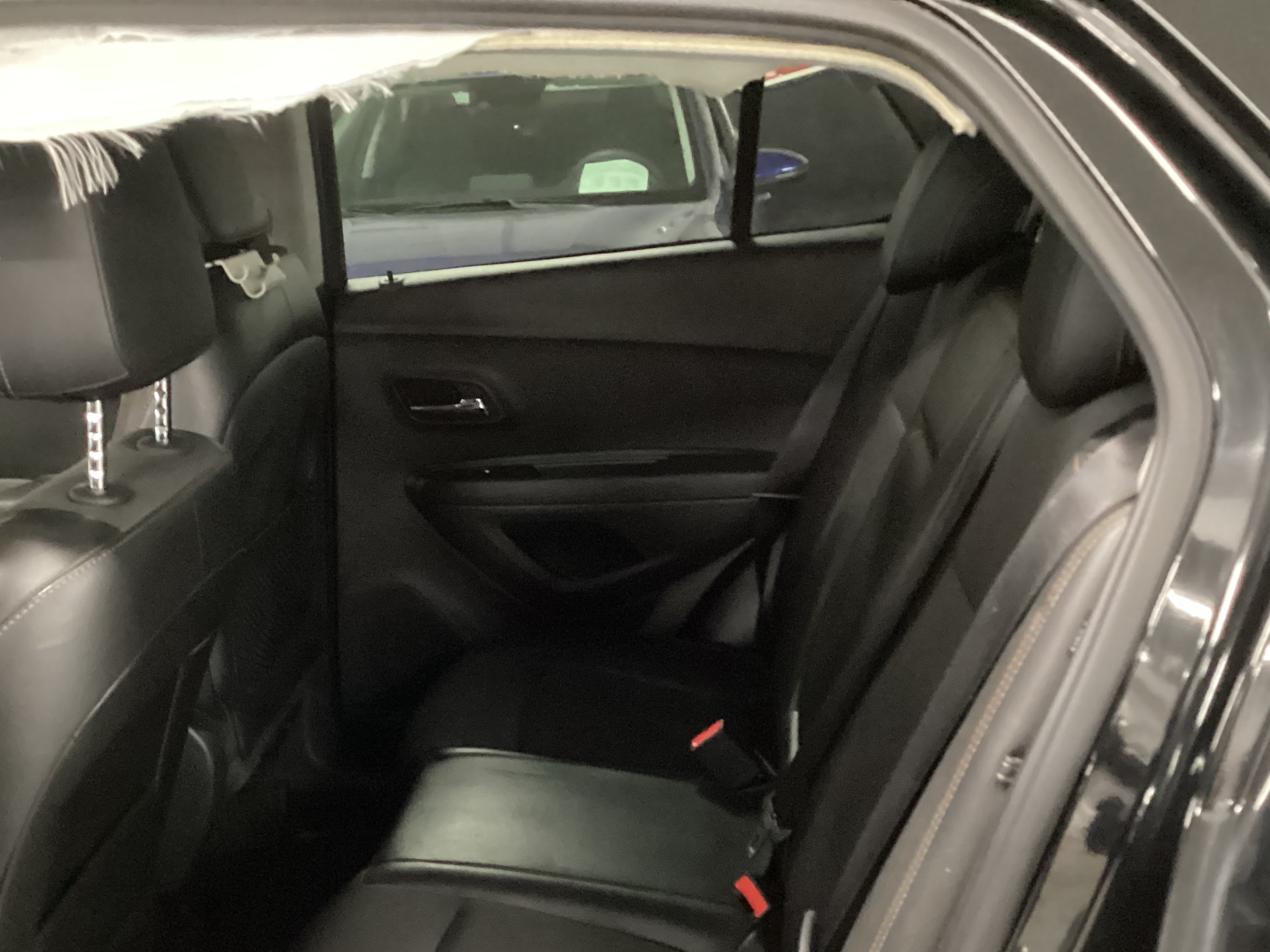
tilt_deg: -22.2
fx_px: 1614
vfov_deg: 32.5
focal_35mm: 44
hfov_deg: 42.7
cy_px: 672
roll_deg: +2.6
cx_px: 500
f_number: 2.4
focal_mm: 3.3
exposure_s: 1/15
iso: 640
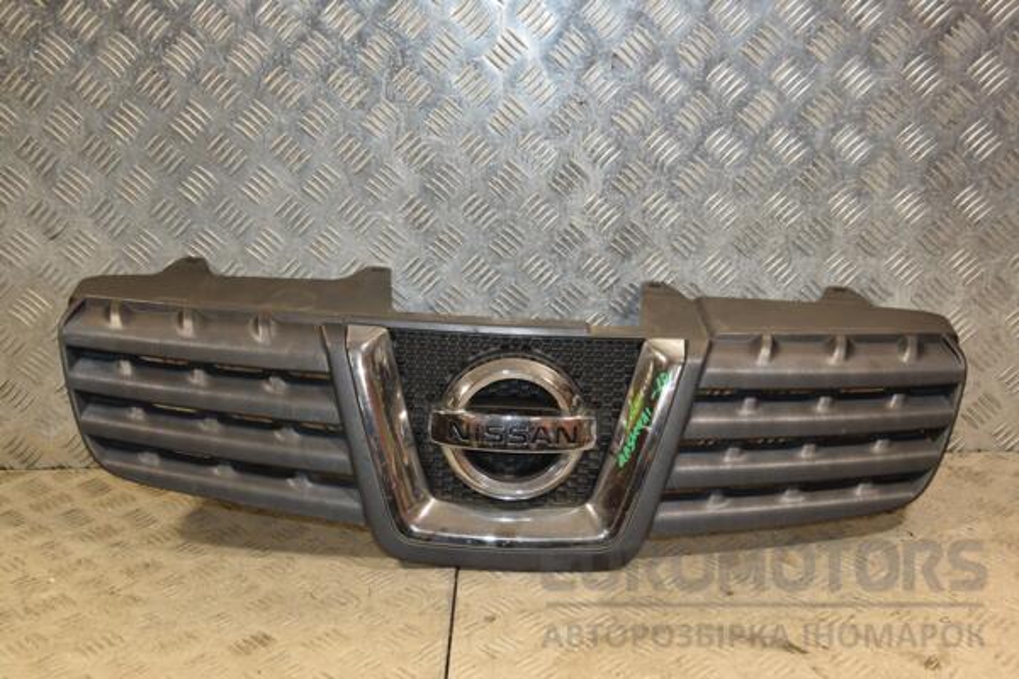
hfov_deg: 41.1
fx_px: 1359
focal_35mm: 48
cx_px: 510
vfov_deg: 28.1
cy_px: 340
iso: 800
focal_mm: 32
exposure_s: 1/160
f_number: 5
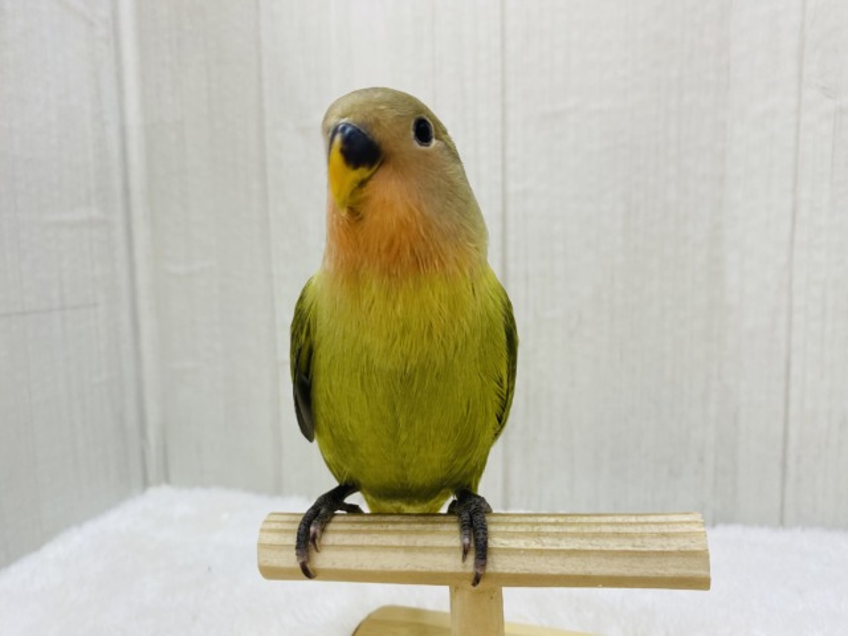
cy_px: 318
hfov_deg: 69.4
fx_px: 612
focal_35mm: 25
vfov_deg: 54.9
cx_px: 424
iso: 80
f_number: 1.8
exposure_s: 1/100
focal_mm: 4.25
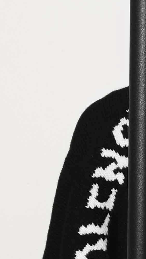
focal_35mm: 130
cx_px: 402
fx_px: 894
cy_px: 398
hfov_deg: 8.2
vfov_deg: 15.2
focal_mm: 5.58
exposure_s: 1/40
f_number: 1.8
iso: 640
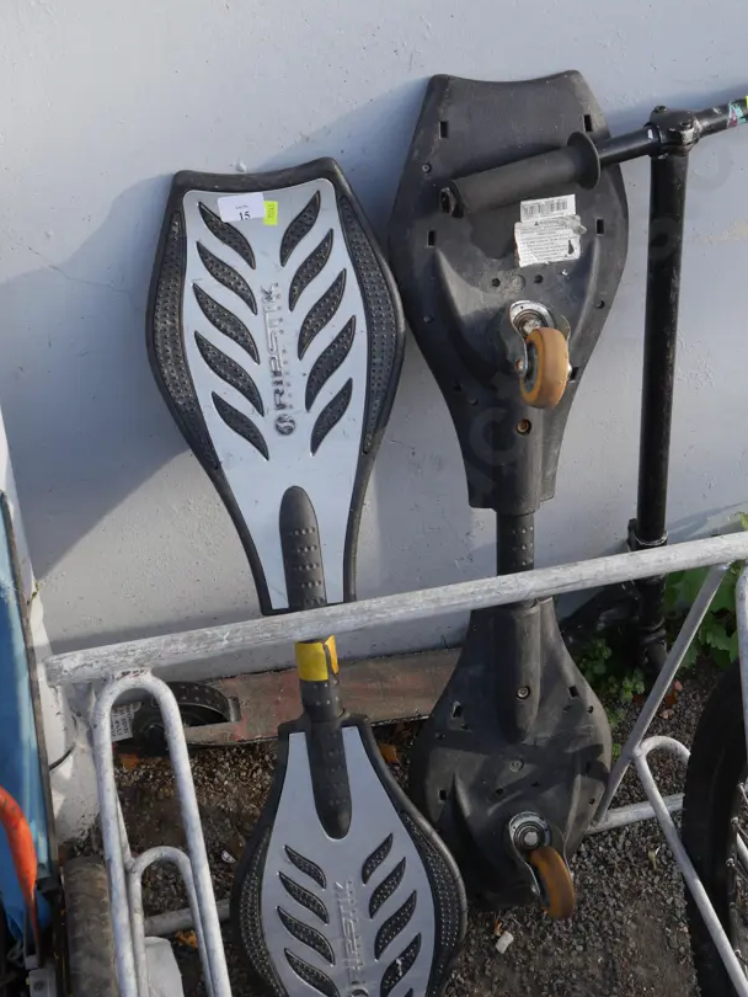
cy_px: 478
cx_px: 466
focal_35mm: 43
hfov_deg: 33.5
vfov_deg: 43.8
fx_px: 1238
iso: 200
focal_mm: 17
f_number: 5.6
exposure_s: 1/200
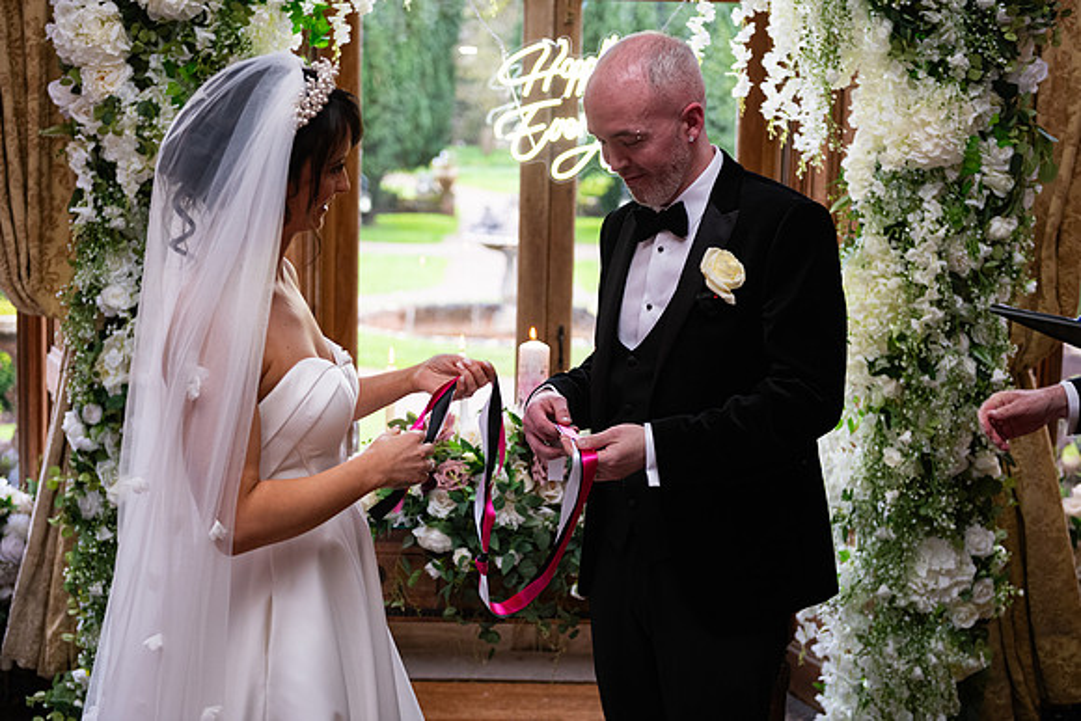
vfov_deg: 23.4
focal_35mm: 58
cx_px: 540
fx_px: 1742
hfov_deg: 34.5
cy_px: 360
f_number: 3.5
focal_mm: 58
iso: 1000
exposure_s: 1/160
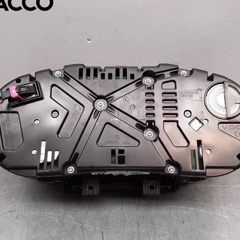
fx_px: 267
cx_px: 119
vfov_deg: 48.4
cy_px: 117
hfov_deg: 48.5
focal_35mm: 34
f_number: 1.9
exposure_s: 1/100
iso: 100
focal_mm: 2.91
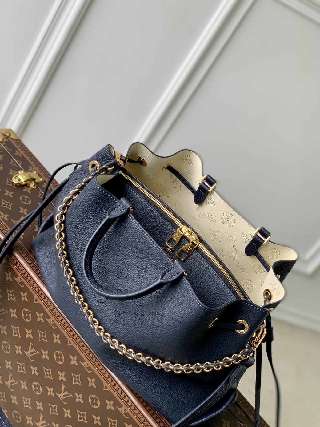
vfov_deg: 35.5
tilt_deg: -30.4
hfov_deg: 27.0
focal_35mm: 54
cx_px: 166
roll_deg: -36.9
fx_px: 666
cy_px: 215
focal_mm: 6
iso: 20
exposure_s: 1/122
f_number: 2.4
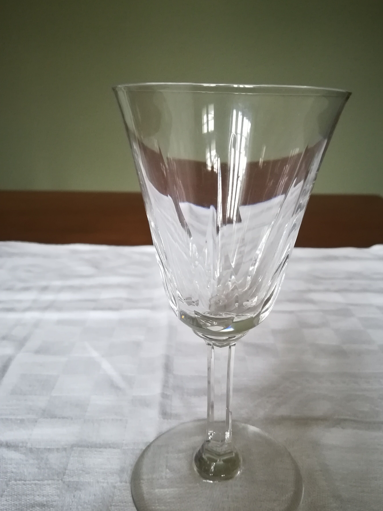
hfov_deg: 48.1
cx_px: 212
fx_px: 428
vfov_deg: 61.6
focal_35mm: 29
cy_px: 272
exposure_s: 1/25
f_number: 2.2
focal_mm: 3.83
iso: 500
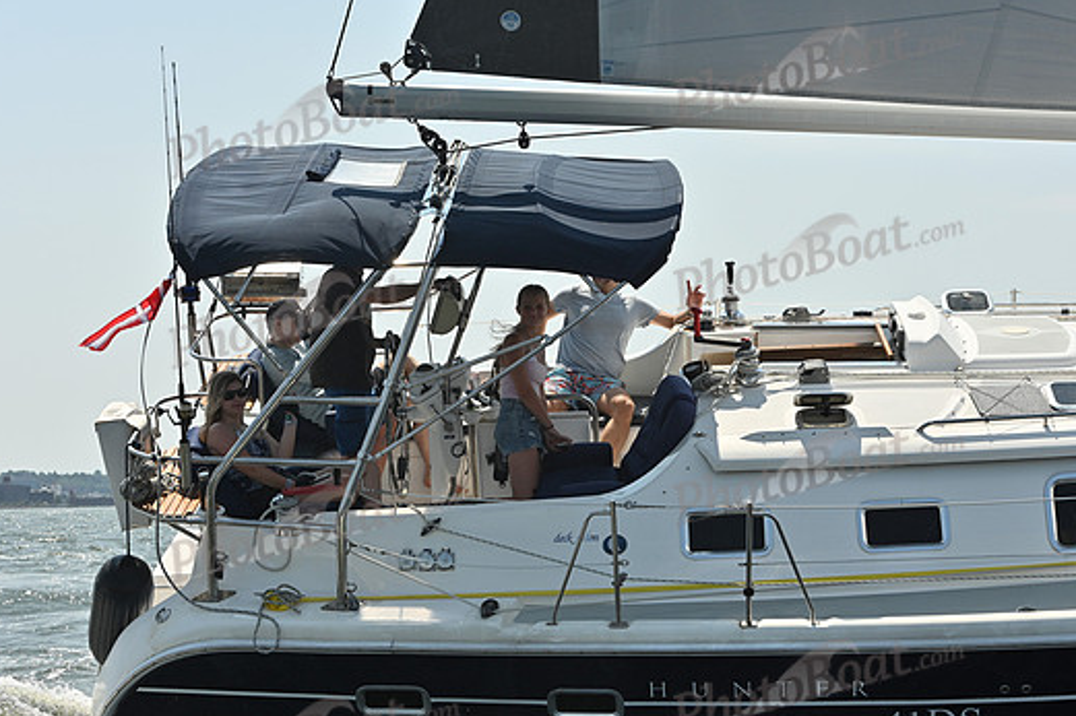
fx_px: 2330
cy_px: 393
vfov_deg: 17.5
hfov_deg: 26.0
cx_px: 568
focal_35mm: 78
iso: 320
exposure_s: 1/1250
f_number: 9
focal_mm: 70
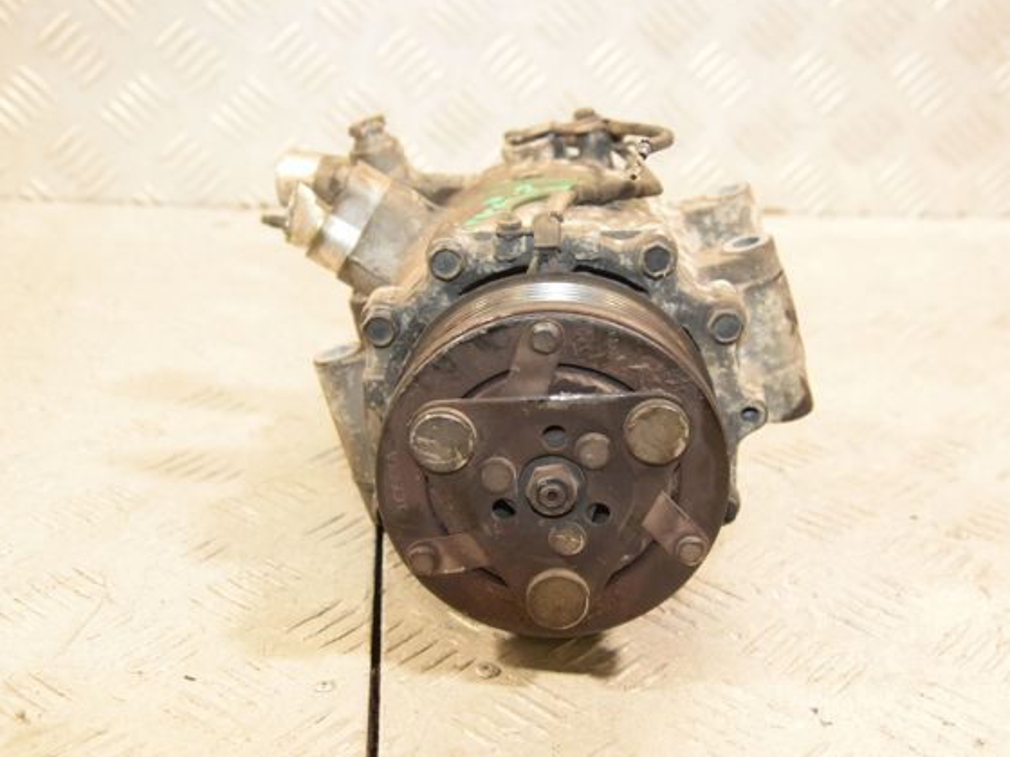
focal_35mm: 56
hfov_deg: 34.3
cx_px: 563
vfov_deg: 26.1
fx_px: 1634
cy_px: 377
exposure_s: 1/125
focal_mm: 34
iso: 1600
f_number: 5.6
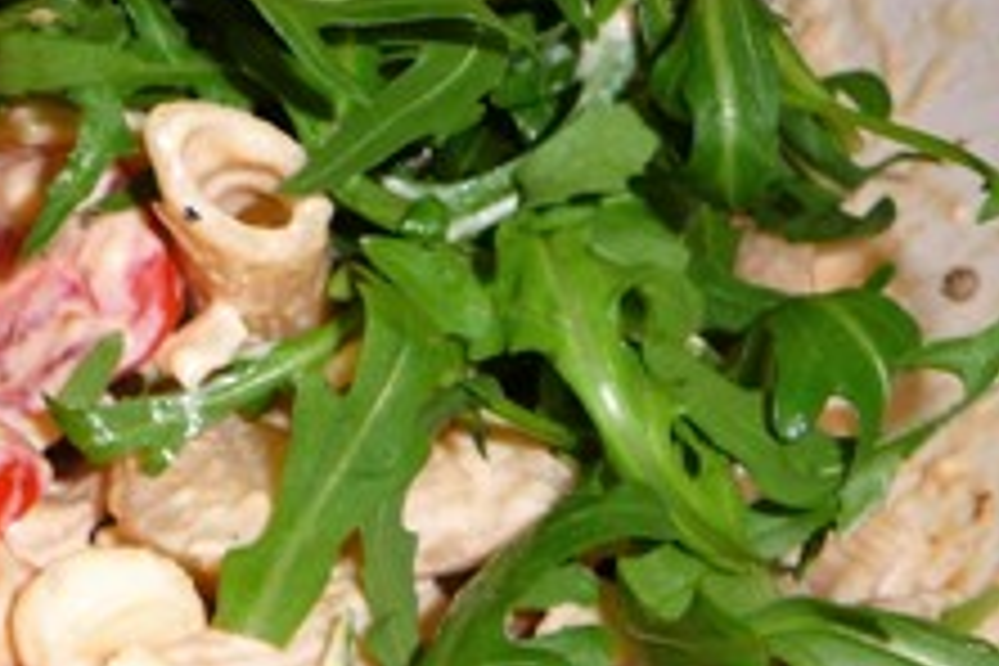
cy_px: 310
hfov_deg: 21.0
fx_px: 2331
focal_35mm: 84
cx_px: -436
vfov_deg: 16.3
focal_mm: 4.7
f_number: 3.3
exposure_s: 1/30
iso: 100
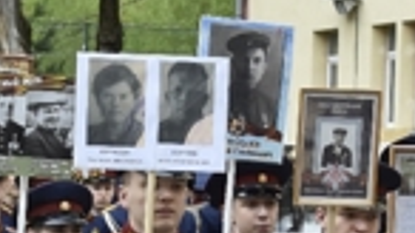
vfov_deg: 6.7
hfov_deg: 12.1
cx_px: 284
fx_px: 1947
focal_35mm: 177
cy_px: 392
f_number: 4.5
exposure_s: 1/250
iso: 640
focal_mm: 22
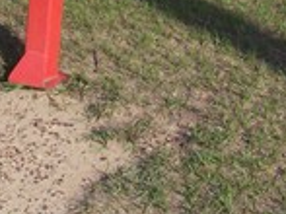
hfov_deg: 14.0
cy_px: -161
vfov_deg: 10.0
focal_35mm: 141
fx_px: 1164
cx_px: 200
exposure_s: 1/640
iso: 160
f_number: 5.6
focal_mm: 6.3
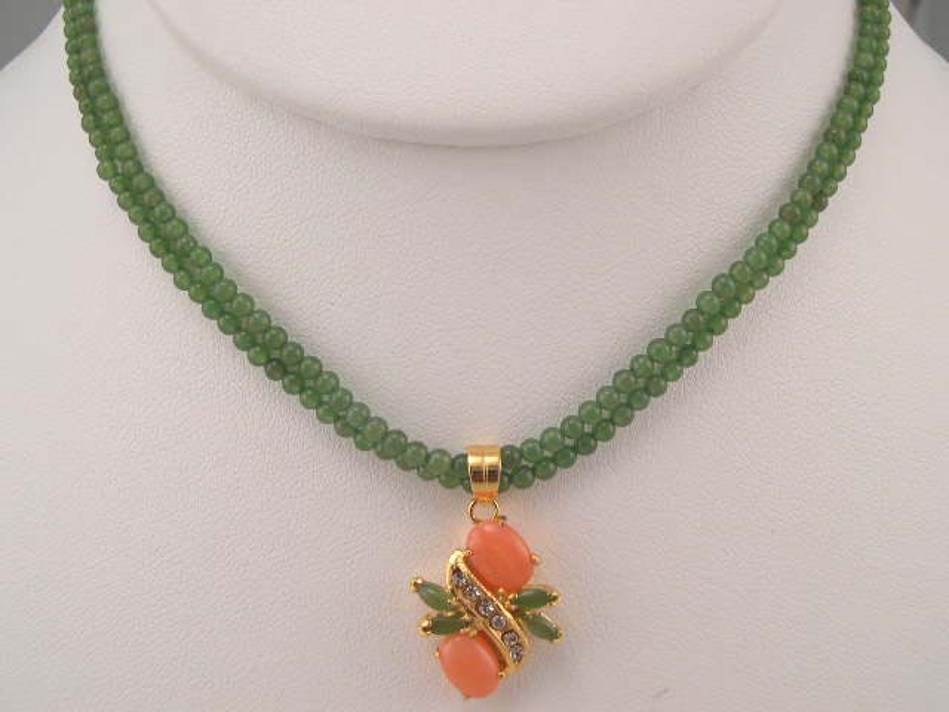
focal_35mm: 38
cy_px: 356
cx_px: 474
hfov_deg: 49.0
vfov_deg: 37.7
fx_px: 1042
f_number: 7.6
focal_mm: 8
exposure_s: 1/142
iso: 100
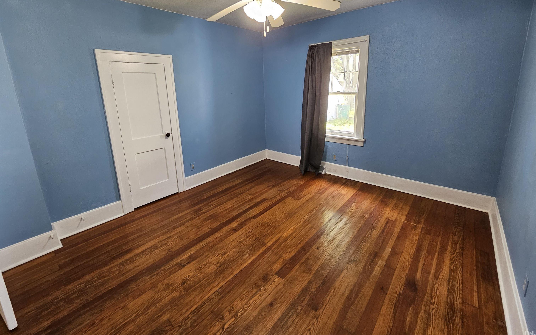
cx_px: 267
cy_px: 132
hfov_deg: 105.3
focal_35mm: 14
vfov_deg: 77.7
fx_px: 205
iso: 200
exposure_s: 1/60
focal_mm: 2.2
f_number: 2.2
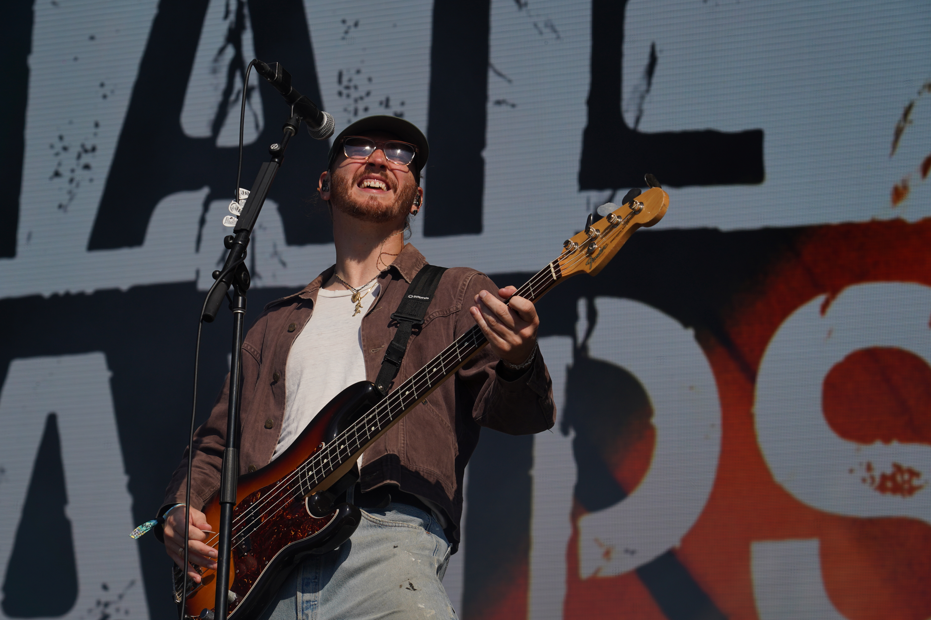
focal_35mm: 105
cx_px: 466
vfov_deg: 13.0
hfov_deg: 19.5
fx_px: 2715
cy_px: 310
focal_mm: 105
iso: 100
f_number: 8
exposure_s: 1/800
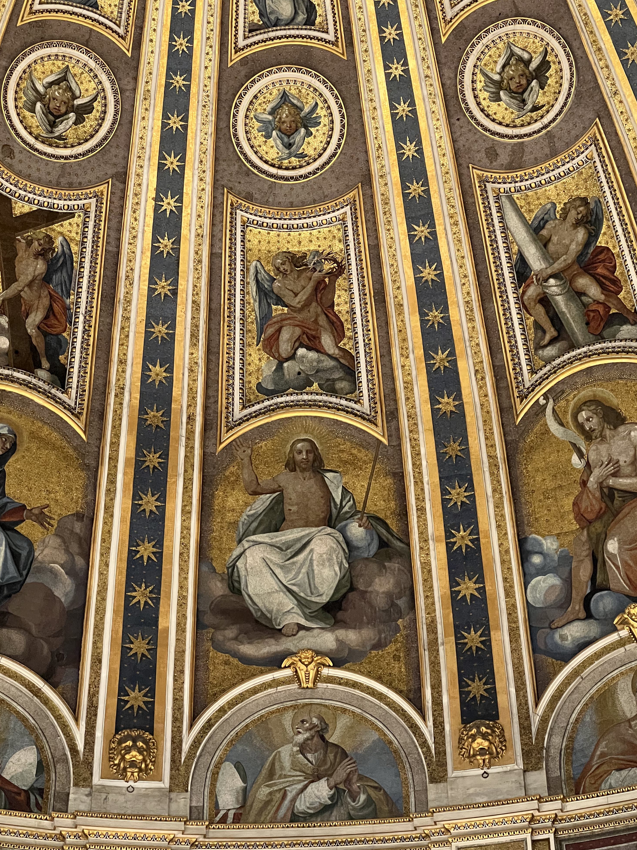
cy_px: 428
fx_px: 1938
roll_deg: +1.0
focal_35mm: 79
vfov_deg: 24.7
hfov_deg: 18.7
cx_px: 323
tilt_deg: +37.3
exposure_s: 1/50
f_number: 2.8
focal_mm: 9
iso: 640
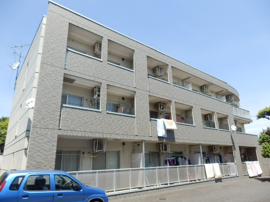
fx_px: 187
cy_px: 101
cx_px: 135
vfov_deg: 56.8
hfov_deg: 71.6
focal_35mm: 24
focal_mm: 4.2
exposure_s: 1/640
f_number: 3
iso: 80
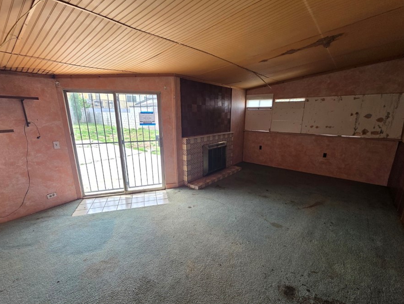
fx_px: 175
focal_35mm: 15
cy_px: 164
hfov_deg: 98.1
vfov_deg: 81.6
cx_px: 205
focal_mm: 2.2
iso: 64
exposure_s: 1/120
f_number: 1.9
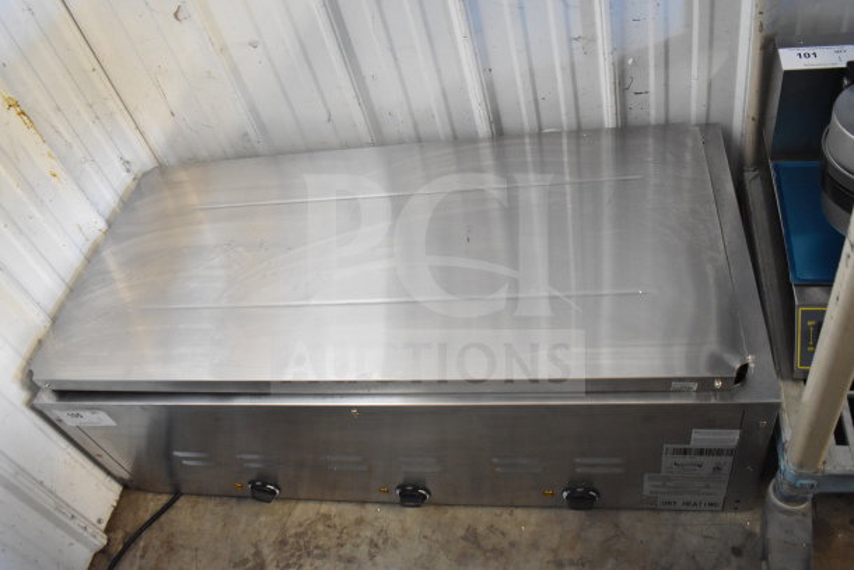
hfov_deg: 61.9
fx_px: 712
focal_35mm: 30
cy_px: 285
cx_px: 427
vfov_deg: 43.6
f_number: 3.5
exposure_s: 1/30
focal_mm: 20
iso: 2800
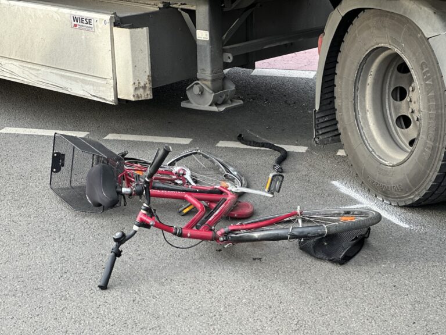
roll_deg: +1.8
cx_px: 223
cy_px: 168
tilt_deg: -15.0
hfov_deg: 25.3
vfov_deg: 19.1
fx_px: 992
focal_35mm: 77
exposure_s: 1/121
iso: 80
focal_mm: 9
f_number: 2.8
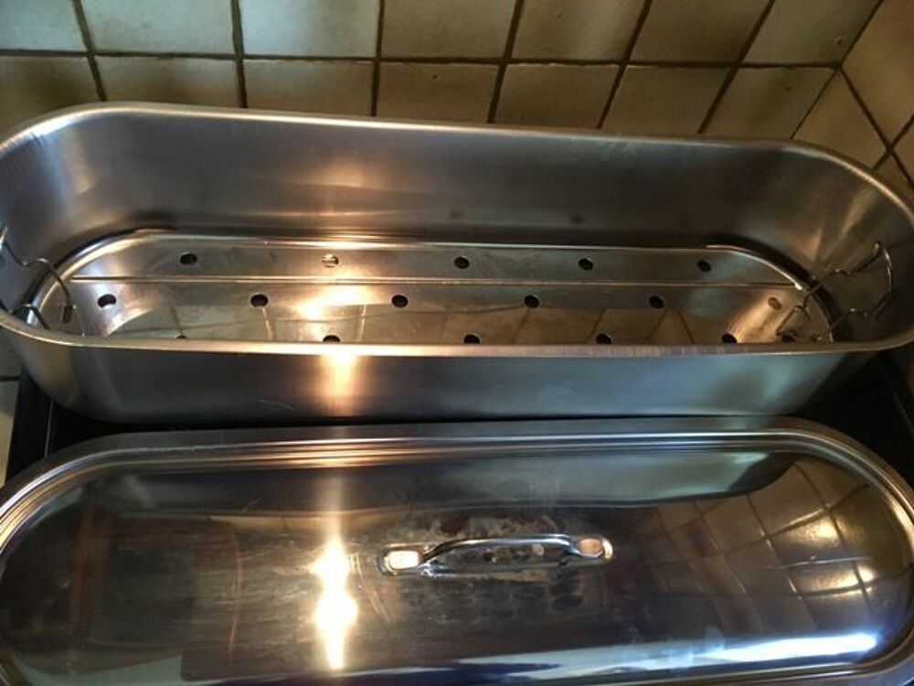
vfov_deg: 48.2
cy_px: 343
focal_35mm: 29
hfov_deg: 61.7
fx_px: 766
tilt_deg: -56.1
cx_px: 457
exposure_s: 1/17
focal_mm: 4.15
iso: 200
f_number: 2.2
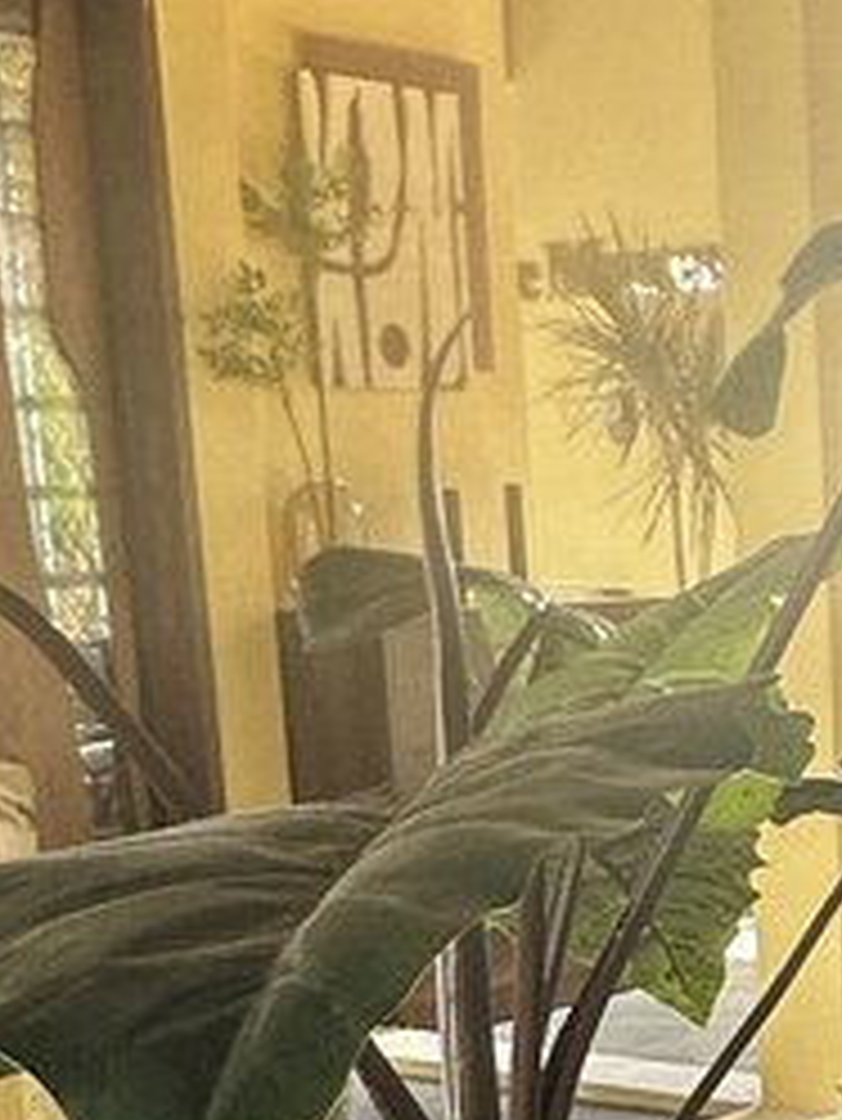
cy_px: 1075
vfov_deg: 23.3
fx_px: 2625
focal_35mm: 81
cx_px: 1162
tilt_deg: -11.2
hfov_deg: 16.9
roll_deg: +0.7
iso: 80
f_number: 2.2
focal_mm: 2.22
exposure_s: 1/99
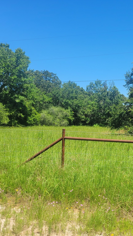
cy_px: 118
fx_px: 238
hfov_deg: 30.4
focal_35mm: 38
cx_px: 108
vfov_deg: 52.8
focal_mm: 5.4
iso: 40
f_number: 1.8
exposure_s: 1/1718
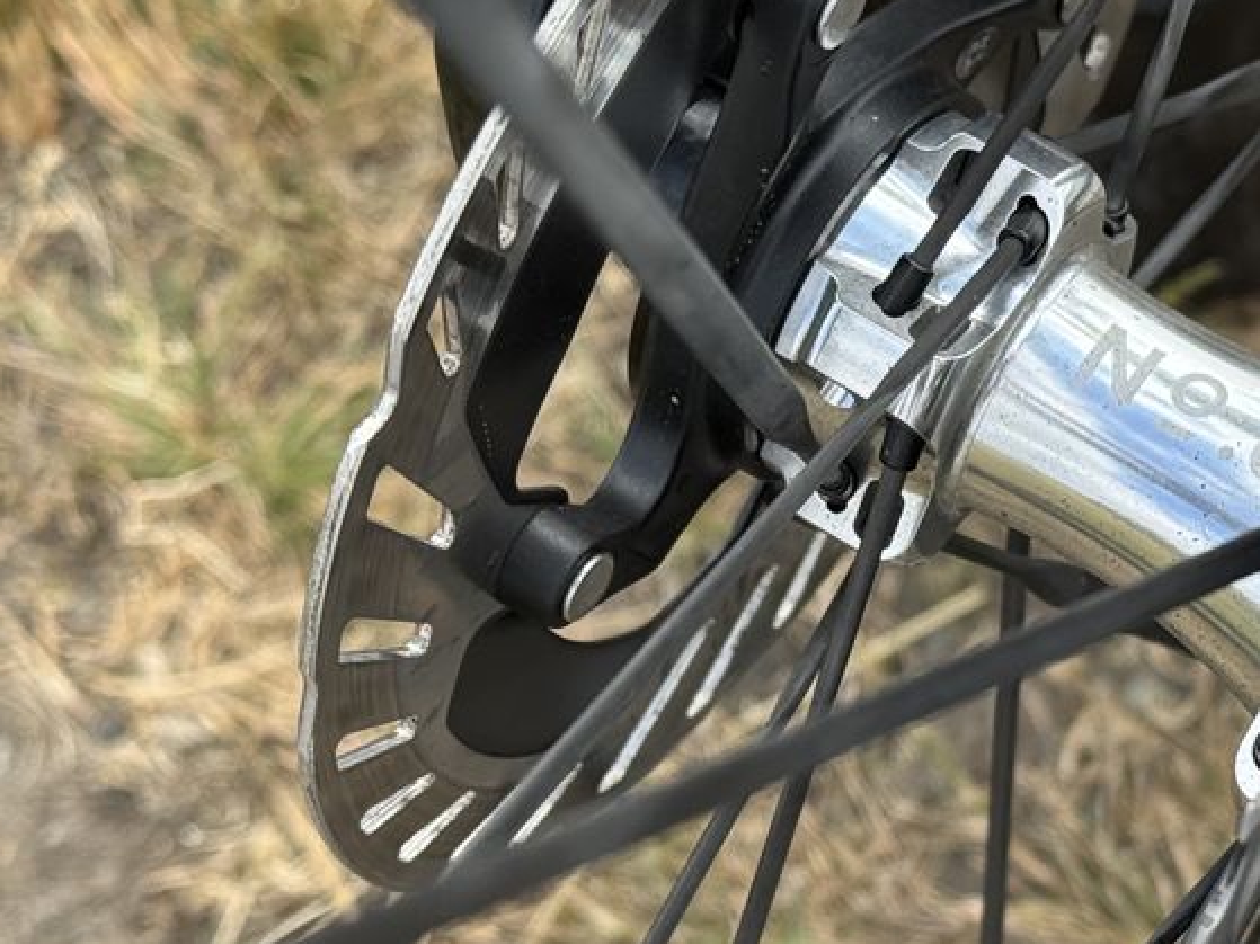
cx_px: 1082
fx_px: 4003
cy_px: 532
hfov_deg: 17.7
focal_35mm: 110
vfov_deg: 13.5
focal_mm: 6.76
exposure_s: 1/1059
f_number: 1.78
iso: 64
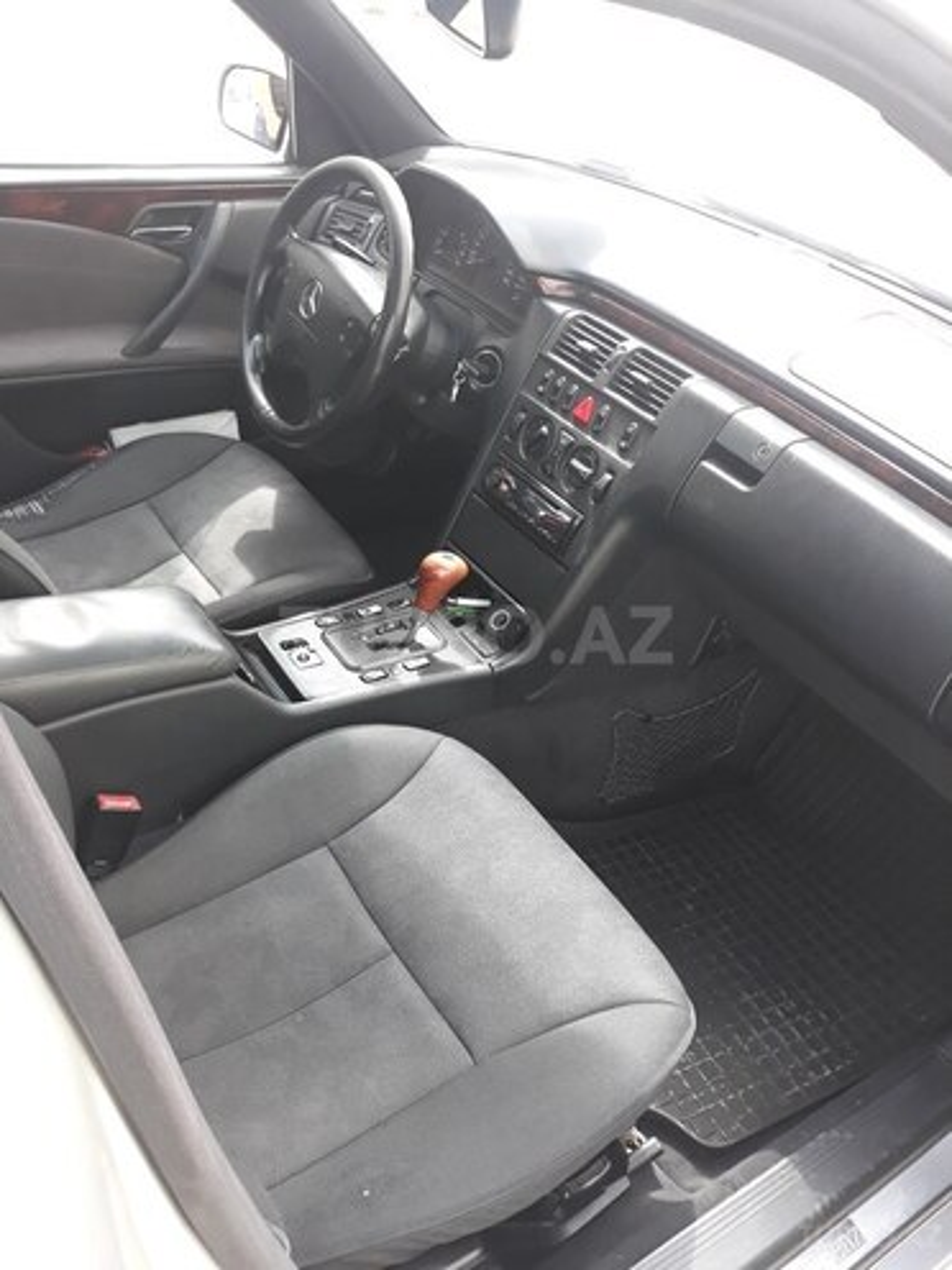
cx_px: 476
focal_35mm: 27
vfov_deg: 65.3
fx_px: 990
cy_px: 635
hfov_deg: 51.4
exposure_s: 1/100
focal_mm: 3.71
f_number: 1.7
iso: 64
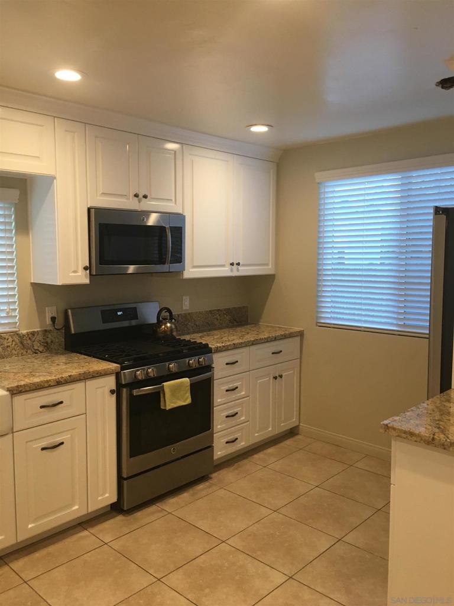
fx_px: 507
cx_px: 227
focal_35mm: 29
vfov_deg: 61.7
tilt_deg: -5.6
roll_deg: +0.6
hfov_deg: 48.2
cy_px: 303
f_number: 2.2
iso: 40
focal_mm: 4.15
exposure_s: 1/30
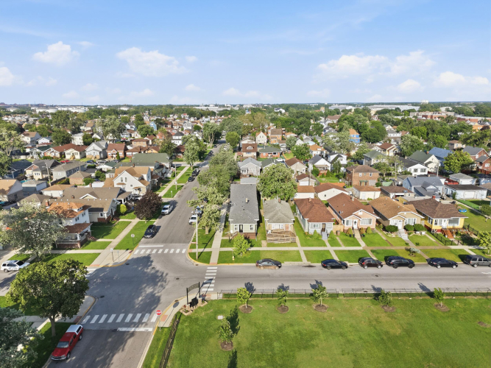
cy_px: 184
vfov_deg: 56.8
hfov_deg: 71.6
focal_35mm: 24
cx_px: 246
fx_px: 340
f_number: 1.8
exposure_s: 1/4000
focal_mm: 8.7
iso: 200
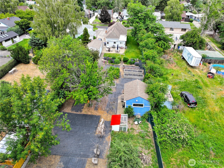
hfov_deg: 71.6
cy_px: 84
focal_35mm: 24
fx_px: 155
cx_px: 112
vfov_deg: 56.8
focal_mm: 12.29
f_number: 2.8
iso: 100
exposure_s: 1/640
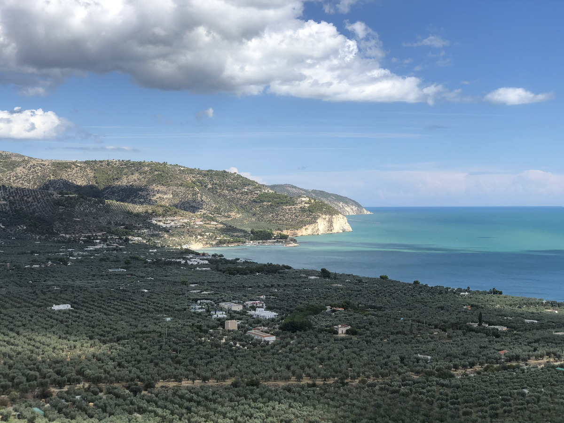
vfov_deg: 28.0
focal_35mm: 52
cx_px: 282
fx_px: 847
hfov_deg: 36.8
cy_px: 212
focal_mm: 6
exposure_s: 1/1389
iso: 16
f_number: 2.4
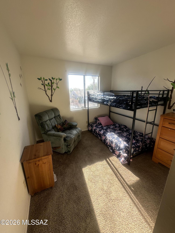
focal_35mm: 14
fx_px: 94
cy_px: 116
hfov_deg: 85.7
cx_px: 88
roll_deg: -0.5
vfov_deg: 102.1
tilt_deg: -15.4
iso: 40
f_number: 2.2
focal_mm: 2.22
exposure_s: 1/250
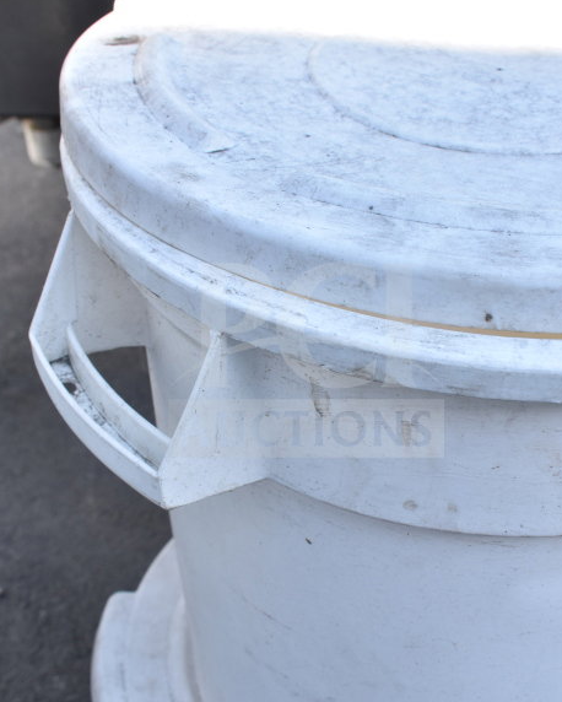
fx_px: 935
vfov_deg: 41.1
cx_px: 306
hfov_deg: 33.4
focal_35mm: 45
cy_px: 360
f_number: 5.6
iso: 200
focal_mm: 20
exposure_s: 1/125
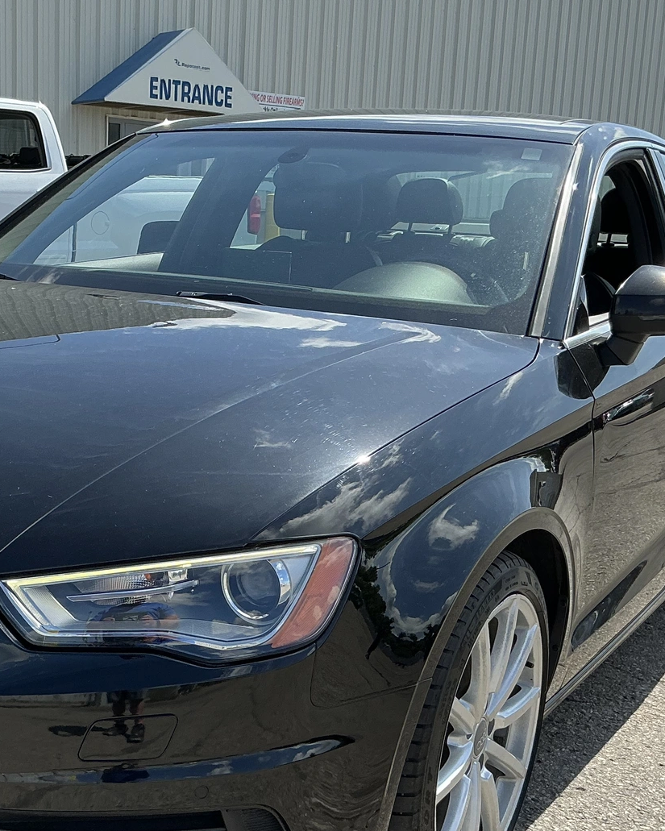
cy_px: 551
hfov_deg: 28.3
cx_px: 177
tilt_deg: -11.1
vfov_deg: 35.0
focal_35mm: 53
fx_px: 1304
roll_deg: -1.6
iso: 25
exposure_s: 1/1035
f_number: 1.8
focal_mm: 3
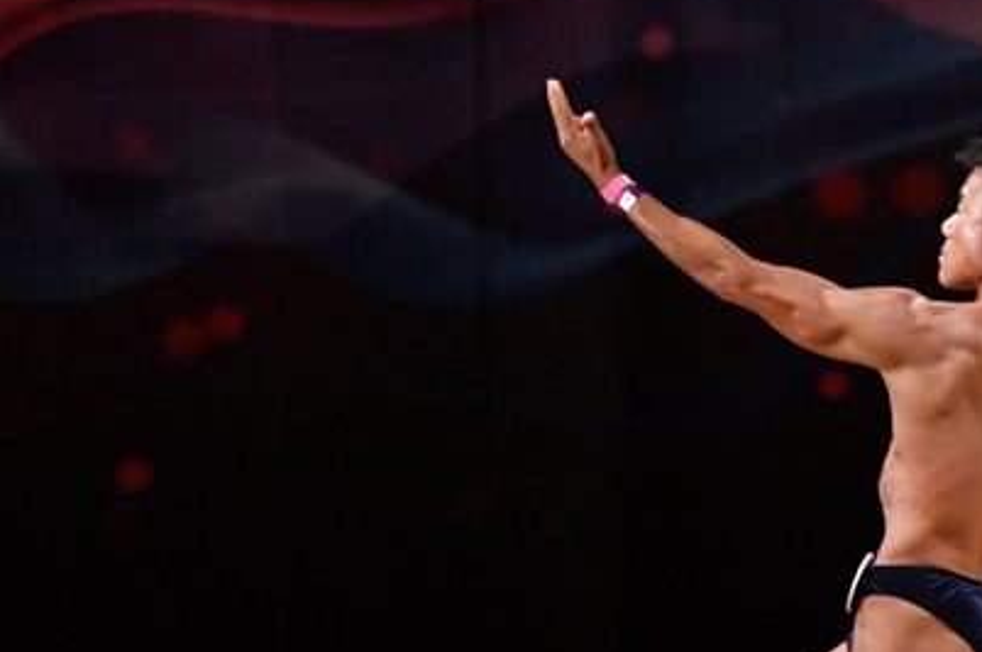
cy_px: 515
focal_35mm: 463
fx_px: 12614
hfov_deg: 4.5
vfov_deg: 3.0
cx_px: 788
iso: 4000
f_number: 5.6
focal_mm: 160
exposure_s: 1/400
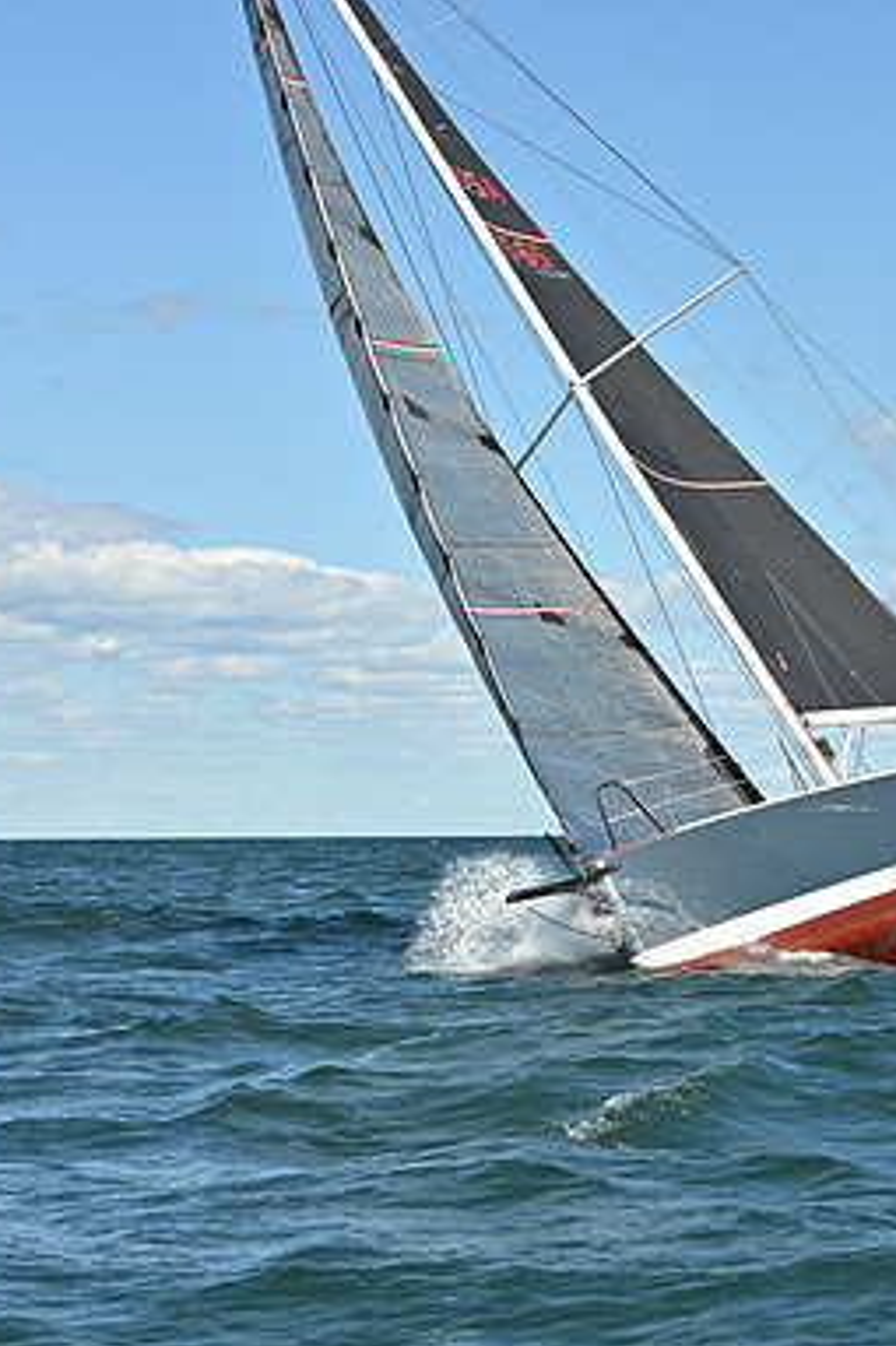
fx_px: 3961
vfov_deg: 19.3
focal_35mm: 106
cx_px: 801
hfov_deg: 12.8
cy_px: 677
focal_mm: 70
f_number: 9
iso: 320
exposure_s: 1/1250
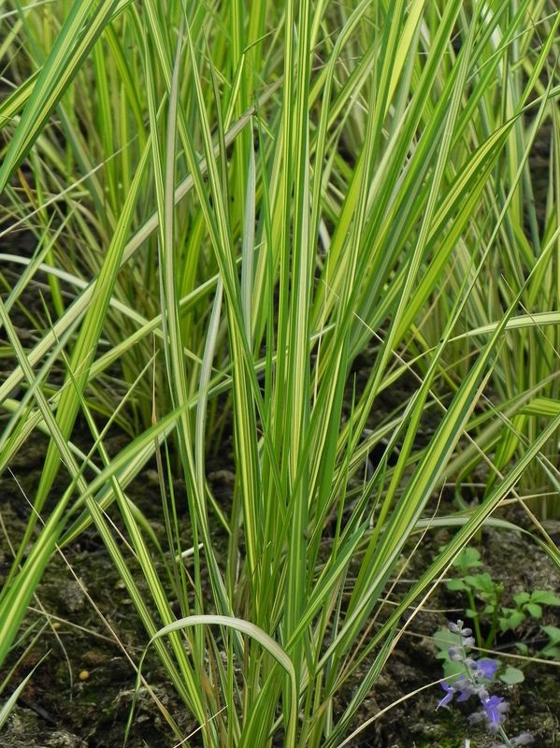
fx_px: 2526
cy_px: 374
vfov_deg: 16.8
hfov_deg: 12.6
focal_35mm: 117
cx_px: 280
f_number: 4.5
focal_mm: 20.8
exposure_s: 1/200
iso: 160
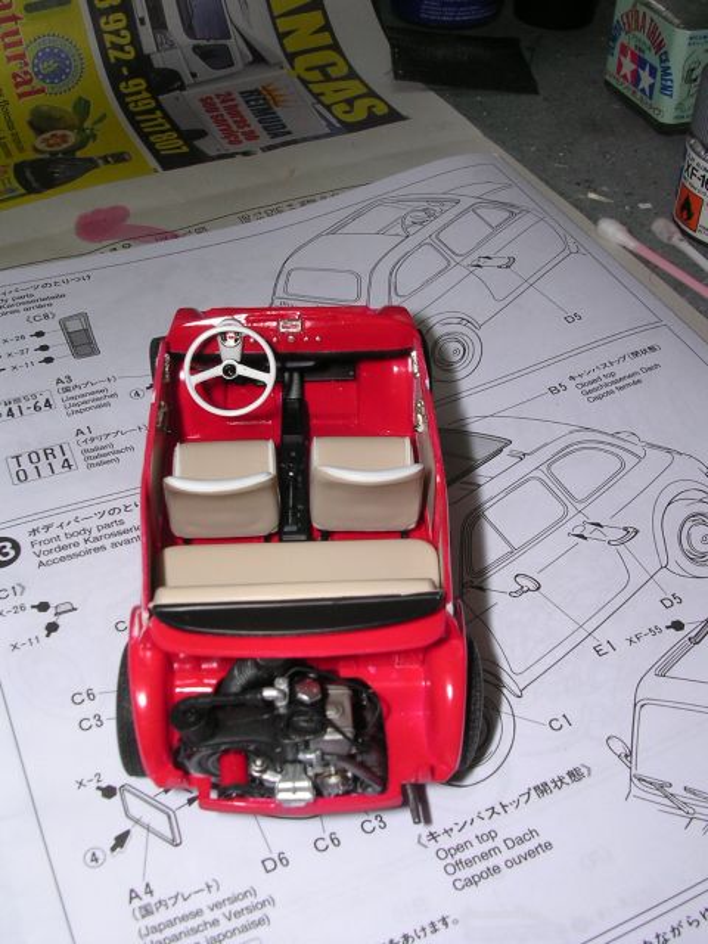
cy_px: 472
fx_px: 1036
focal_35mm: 38
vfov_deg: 49.0
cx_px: 354
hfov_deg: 37.7
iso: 100
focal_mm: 5.8
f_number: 5.6
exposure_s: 1/60.1
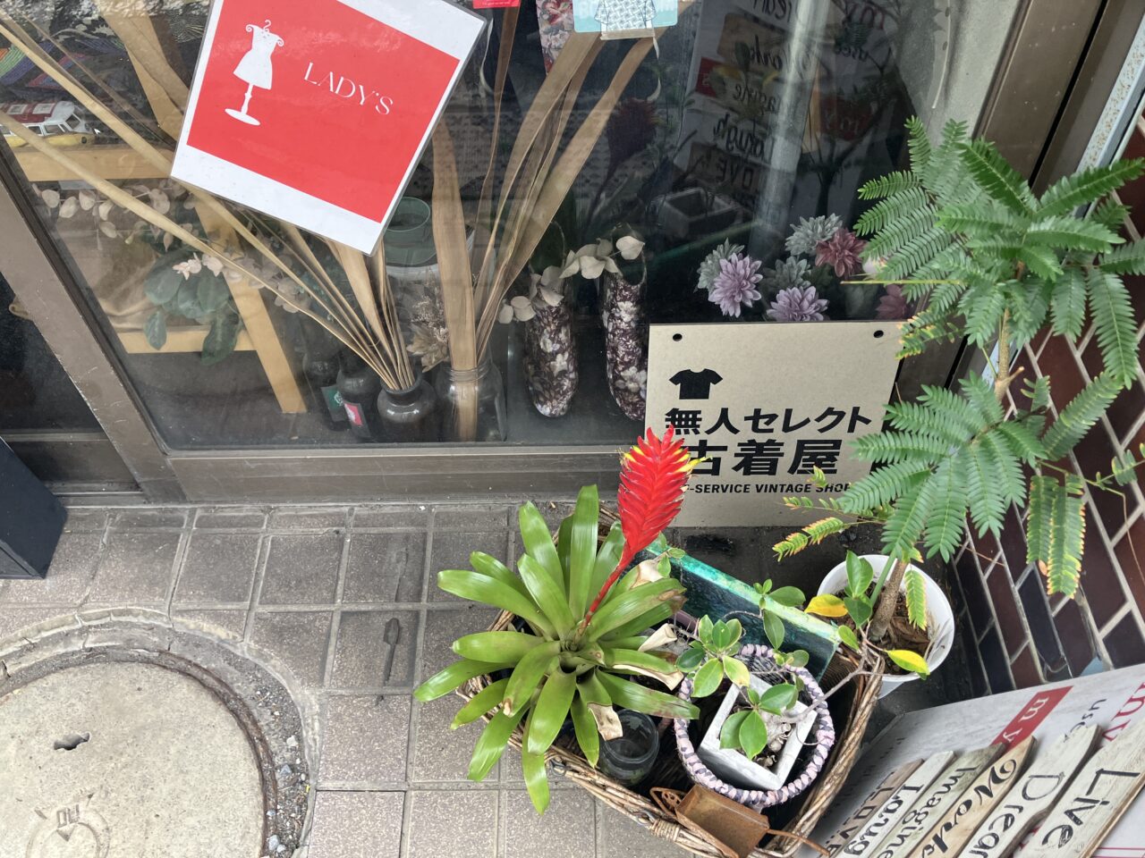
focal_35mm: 28
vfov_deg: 49.7
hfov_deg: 63.4
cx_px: 572
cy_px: 429
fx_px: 926
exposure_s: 1/115
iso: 80
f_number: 1.8
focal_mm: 3.99
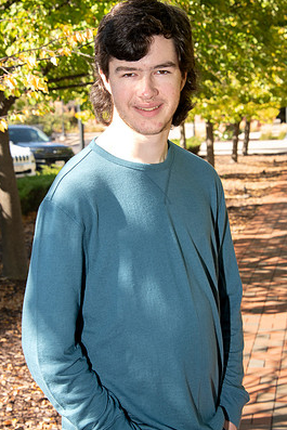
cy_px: 198
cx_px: 140
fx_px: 1111
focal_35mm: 93
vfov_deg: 21.9
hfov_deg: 14.7
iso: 800
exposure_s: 1/160
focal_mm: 82
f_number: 10
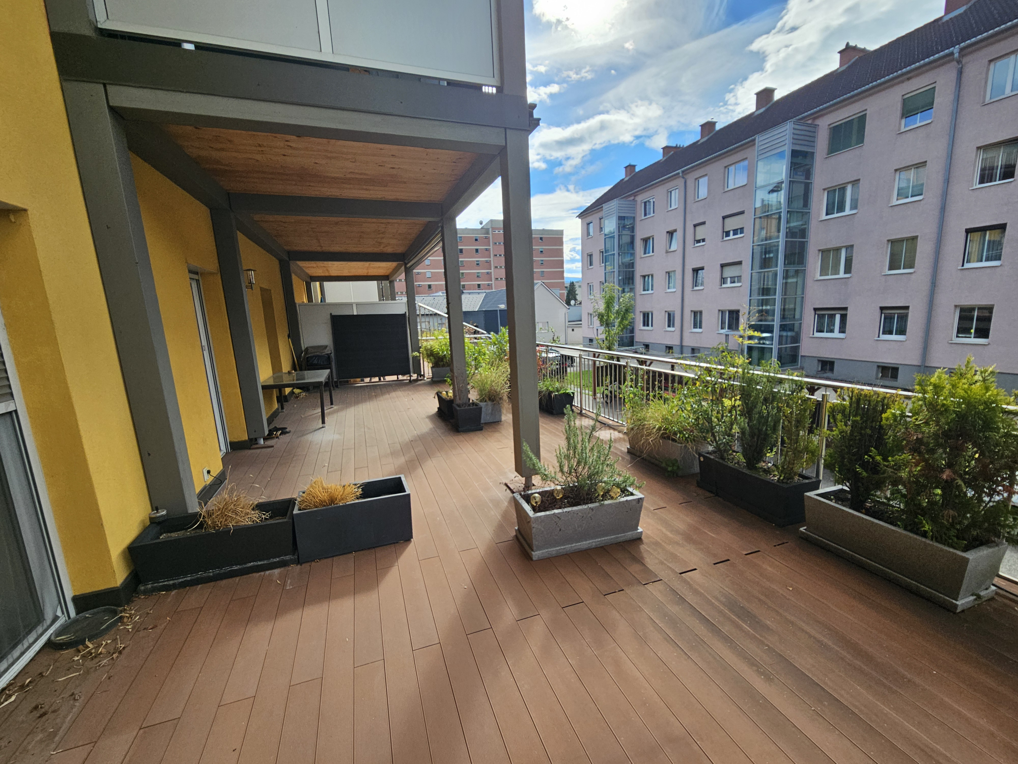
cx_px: 509
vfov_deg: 89.9
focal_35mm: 13
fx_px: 382
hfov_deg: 106.2
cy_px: 382
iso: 50
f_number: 2.2
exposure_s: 1/866
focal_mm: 2.2
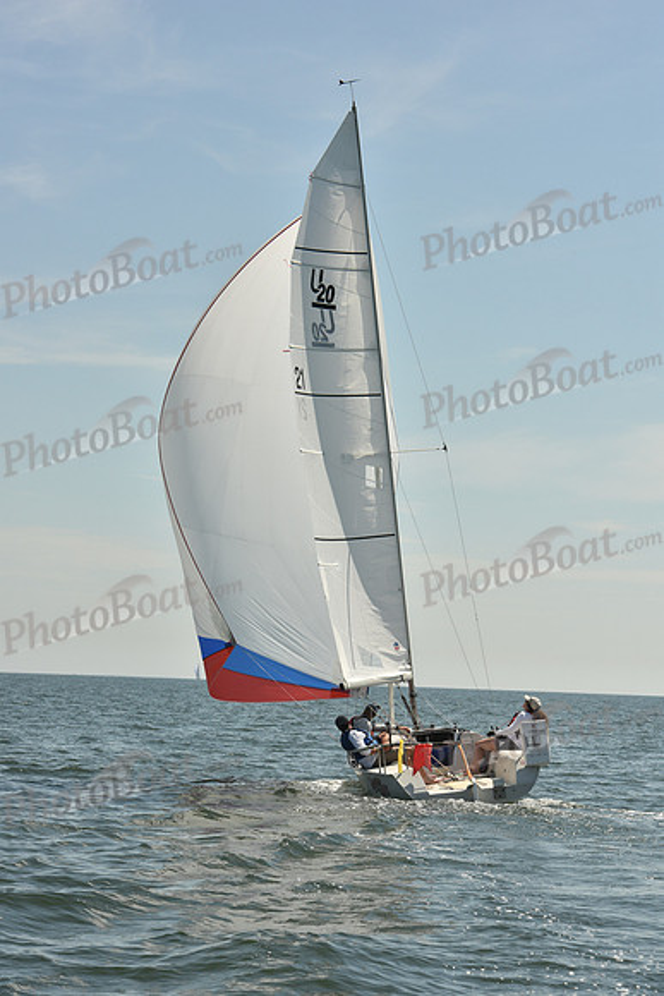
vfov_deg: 20.8
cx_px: 332
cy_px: 498
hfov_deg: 14.0
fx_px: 2710
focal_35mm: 98
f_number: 10
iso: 320
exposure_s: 1/1250
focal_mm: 98
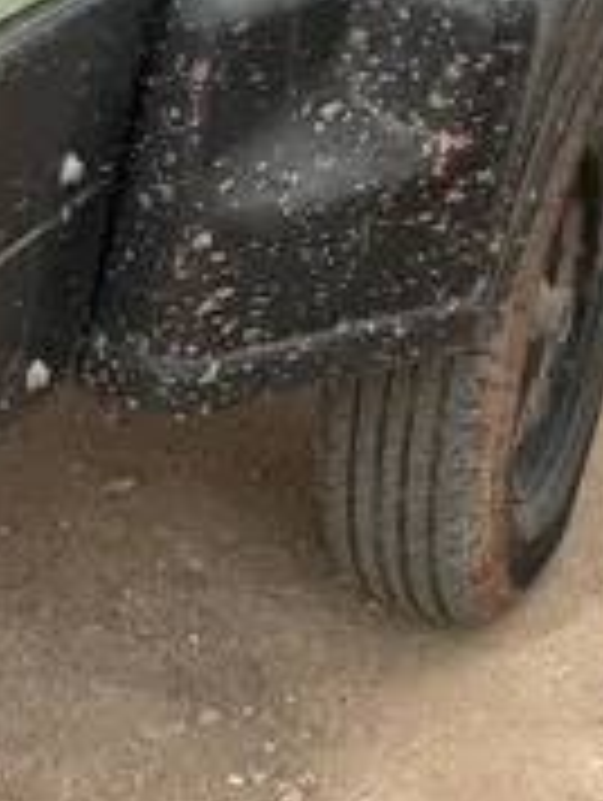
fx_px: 2479
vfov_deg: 18.1
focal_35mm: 107
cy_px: 119
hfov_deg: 13.6
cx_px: -36
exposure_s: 1/2762
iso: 50
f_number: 1.5
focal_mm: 5.7
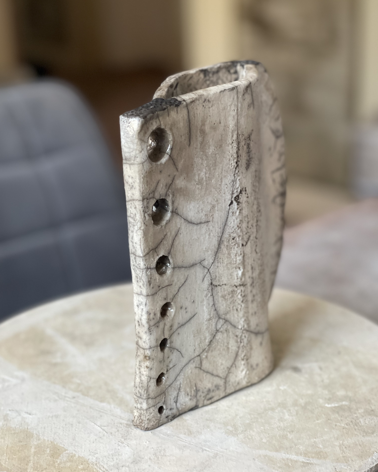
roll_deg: +1.9
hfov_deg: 22.8
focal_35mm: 67
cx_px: 189
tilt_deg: -17.4
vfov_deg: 28.3
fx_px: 937
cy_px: 227
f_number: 2.2
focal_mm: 7.5
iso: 160
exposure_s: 1/40
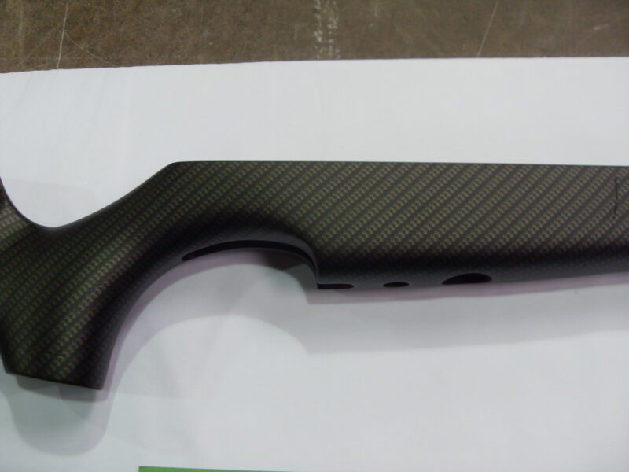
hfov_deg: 52.6
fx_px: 636
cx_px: 314
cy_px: 236
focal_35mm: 35
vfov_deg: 40.7
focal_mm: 6.3
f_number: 2.8
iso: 120
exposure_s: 1/45
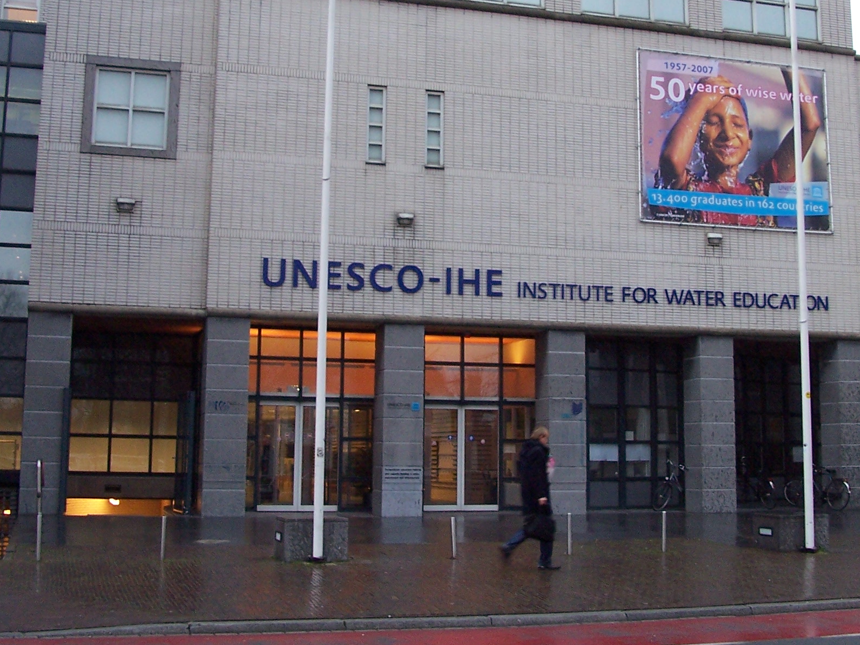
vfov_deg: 28.4
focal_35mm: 51
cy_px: 215
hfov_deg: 37.5
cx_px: 469
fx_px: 1267
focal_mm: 6
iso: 140
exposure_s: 1/30
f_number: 2.8
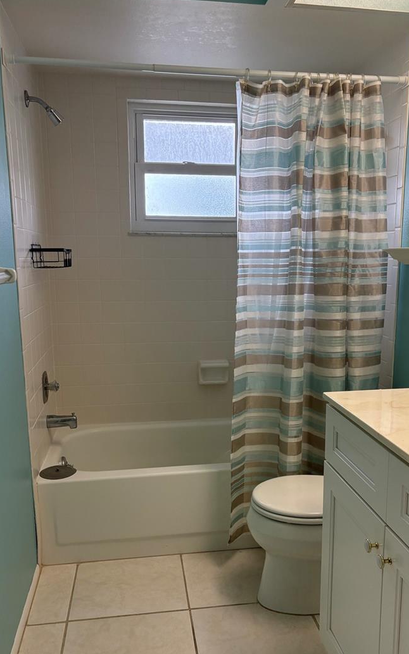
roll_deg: -0.7
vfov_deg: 59.5
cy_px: 366
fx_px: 570
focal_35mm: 32
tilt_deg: -10.5
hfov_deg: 39.4
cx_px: 233
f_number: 1.6
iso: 160
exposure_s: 1/120
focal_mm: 5.96
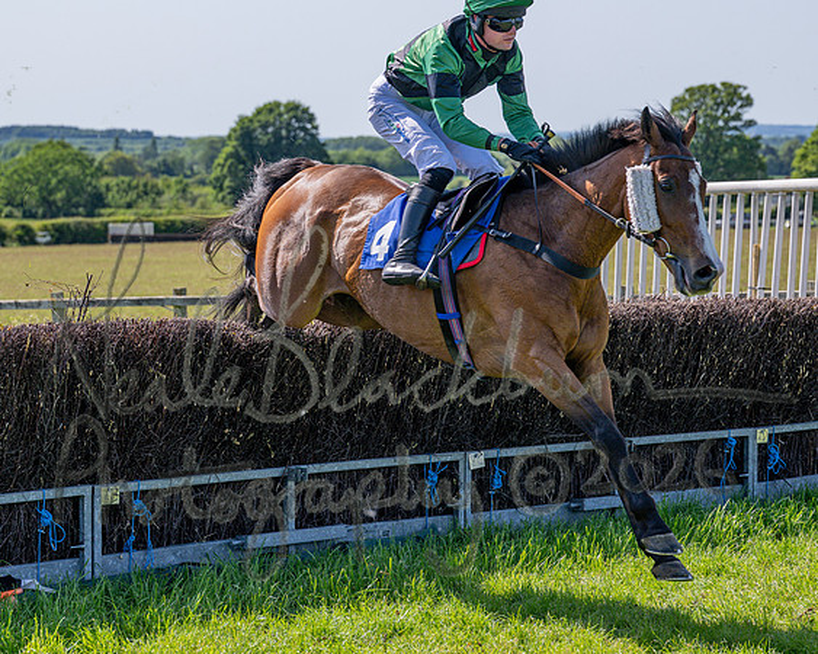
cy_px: 275
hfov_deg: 18.2
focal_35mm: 105
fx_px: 2552
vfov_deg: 14.6
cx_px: 405
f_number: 4
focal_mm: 70
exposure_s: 1/2000
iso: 200
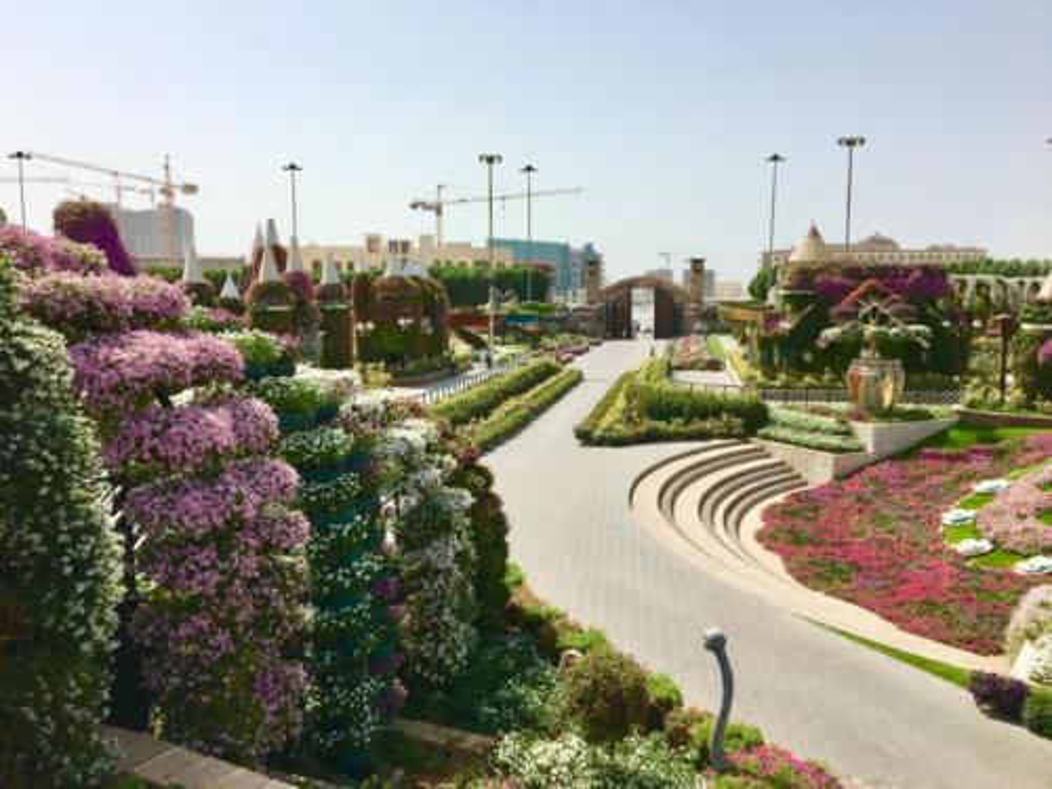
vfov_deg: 48.2
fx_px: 881
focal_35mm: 29
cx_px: 526
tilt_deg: -6.5
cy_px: 394
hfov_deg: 61.7
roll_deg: +0.7
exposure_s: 1/3077
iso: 25
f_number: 2.2
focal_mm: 4.15
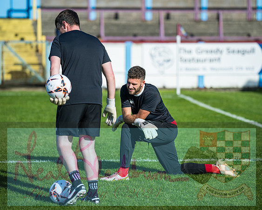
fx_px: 1178
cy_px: 105
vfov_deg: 10.2
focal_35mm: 152
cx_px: 131
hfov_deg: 12.7
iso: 50
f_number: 2.1
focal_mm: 135
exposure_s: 1/4000
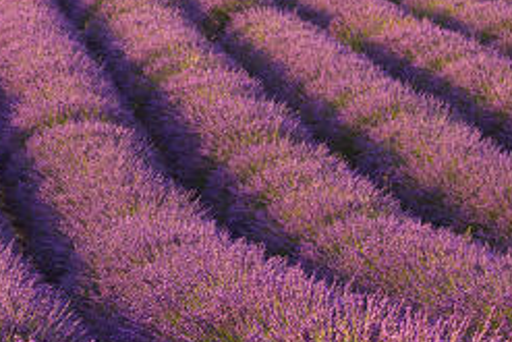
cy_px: -12
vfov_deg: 7.1
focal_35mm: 194
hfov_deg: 10.6
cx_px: 358
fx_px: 2761
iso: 400
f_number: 9
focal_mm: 80
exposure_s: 1/250
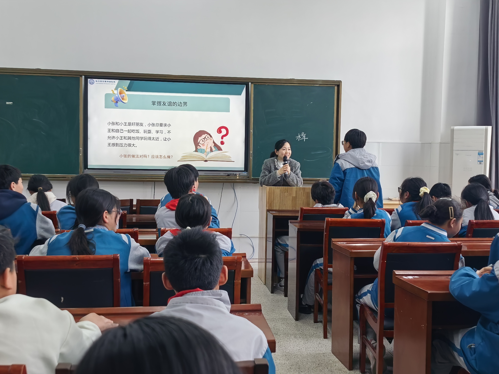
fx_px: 634
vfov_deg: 32.9
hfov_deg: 42.9
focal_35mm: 44
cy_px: 187
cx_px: 250
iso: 125
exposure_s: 1/370
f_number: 1.4
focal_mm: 5.75
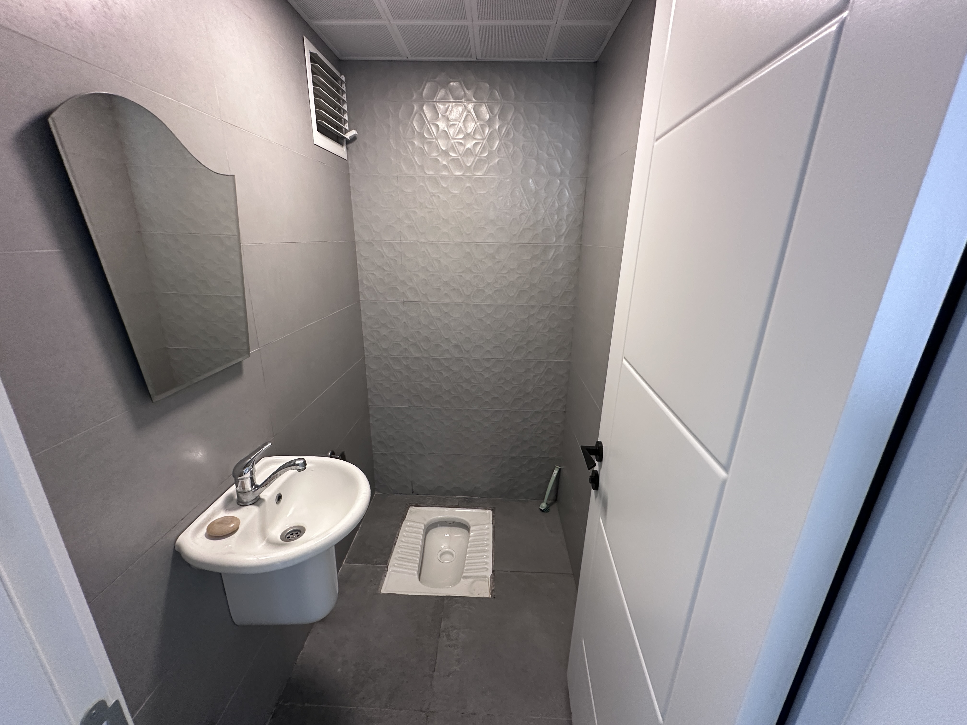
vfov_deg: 85.7
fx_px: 391
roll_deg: -1.2
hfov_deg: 102.1
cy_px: 362
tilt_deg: -17.9
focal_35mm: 14
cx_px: 484
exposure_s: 1/100
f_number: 2.2
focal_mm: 2.22
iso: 250
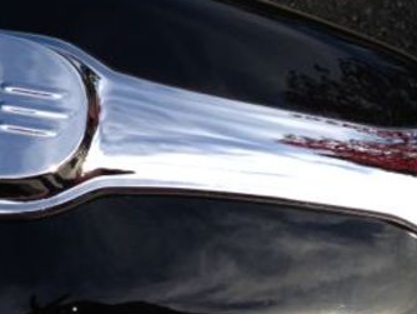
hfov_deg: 24.3
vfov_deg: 18.6
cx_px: 79
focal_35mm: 79
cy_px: 80
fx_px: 952
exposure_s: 1/688
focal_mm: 4.12
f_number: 2.4
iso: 50
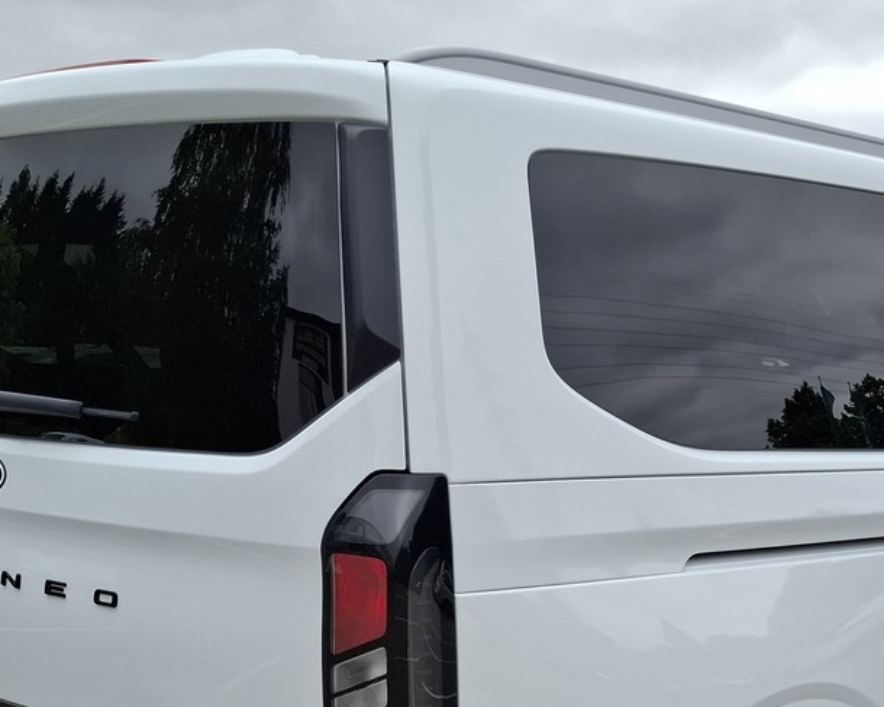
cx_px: 541
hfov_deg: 35.2
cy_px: 639
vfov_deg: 27.6
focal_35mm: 53
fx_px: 1387
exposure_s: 1/1277
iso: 50
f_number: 1.8
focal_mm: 5.54
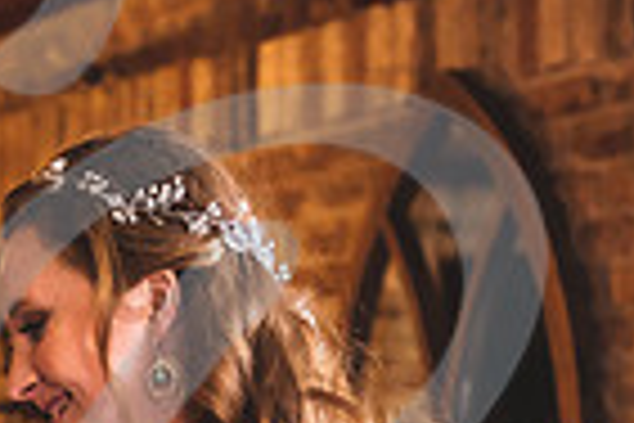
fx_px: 3487
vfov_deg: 6.8
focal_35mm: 198
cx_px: -166
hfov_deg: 10.2
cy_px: 641
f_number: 2.8
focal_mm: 48
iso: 1000
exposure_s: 1/100
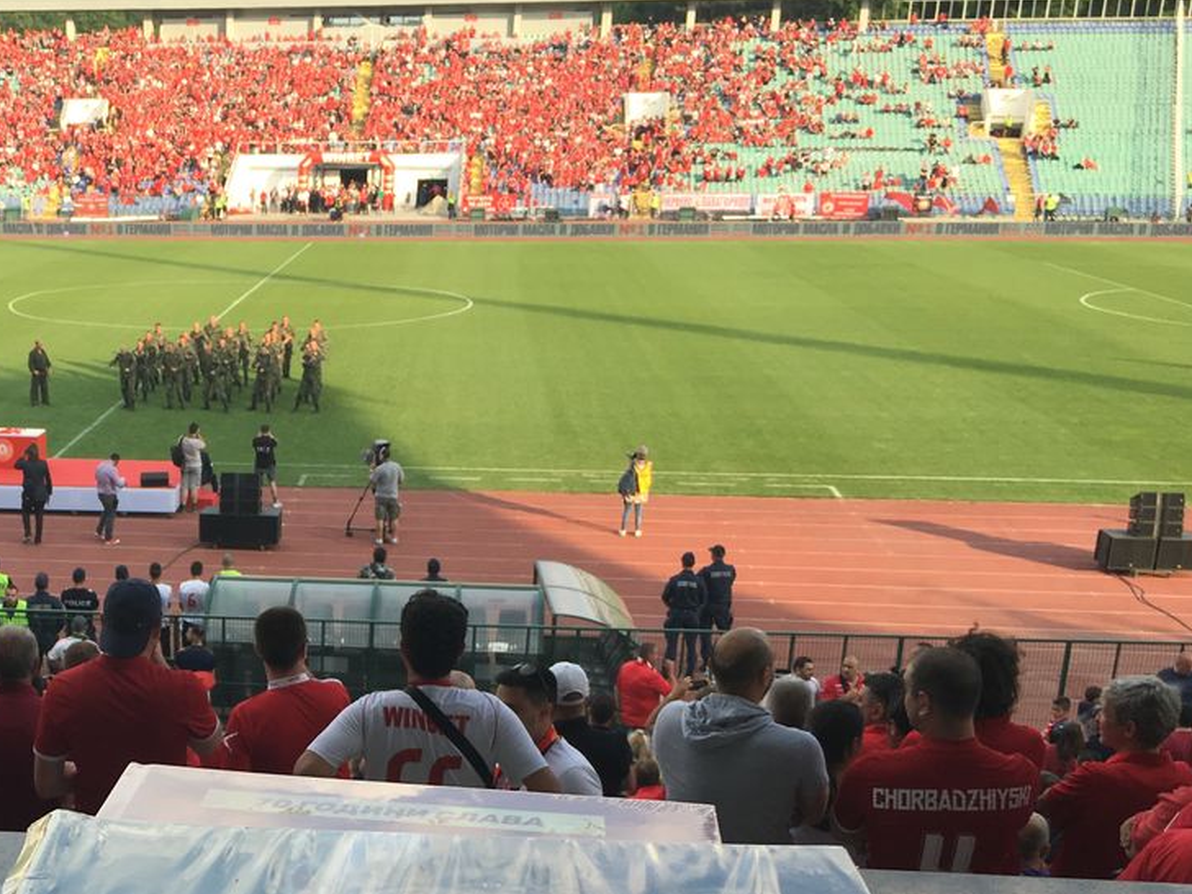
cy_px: 748
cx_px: 160
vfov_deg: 27.8
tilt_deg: -19.7
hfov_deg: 35.6
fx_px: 1756
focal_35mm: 51
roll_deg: +0.4
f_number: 2.2
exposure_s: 1/418
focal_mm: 4.15
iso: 25
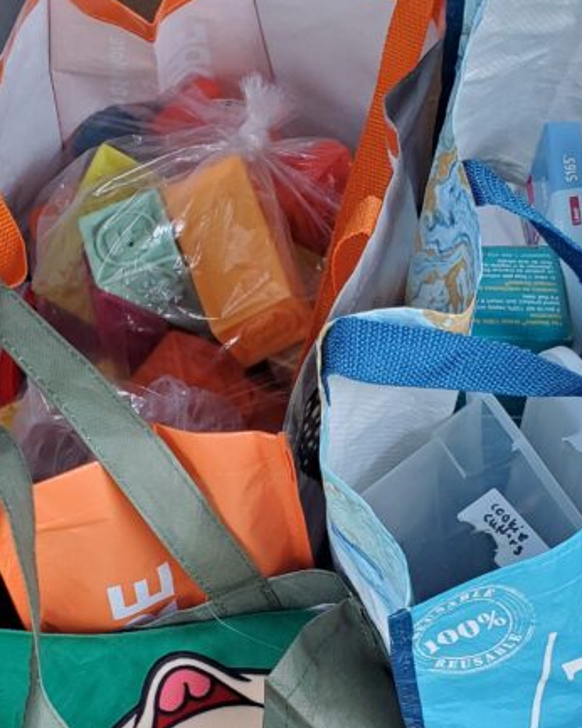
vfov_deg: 30.9
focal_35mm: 60
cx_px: 320
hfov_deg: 25.4
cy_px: 551
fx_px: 1293
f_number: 2.4
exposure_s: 1/120
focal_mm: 4.3
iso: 250
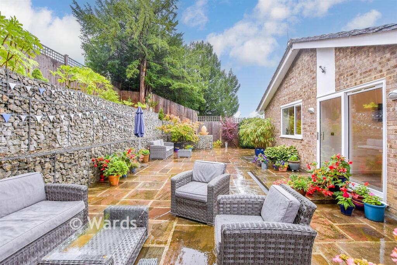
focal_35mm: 15
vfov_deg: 77.3
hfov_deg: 100.4
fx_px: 165
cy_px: 132
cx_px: 198
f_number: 8
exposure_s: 1/60
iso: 320
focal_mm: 10
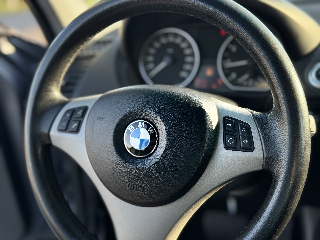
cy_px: 120
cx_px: 160
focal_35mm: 48
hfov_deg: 39.7
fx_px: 444
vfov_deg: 30.3
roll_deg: +4.4
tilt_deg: -18.0
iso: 64
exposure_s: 1/368
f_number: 1.78
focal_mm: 6.76
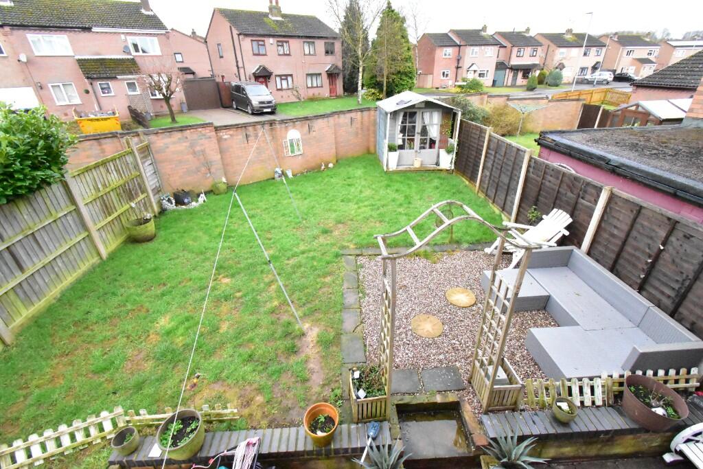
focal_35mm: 15
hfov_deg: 100.4
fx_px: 293
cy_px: 234
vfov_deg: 77.3
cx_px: 352
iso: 12800
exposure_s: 1/1000
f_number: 10
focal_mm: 10
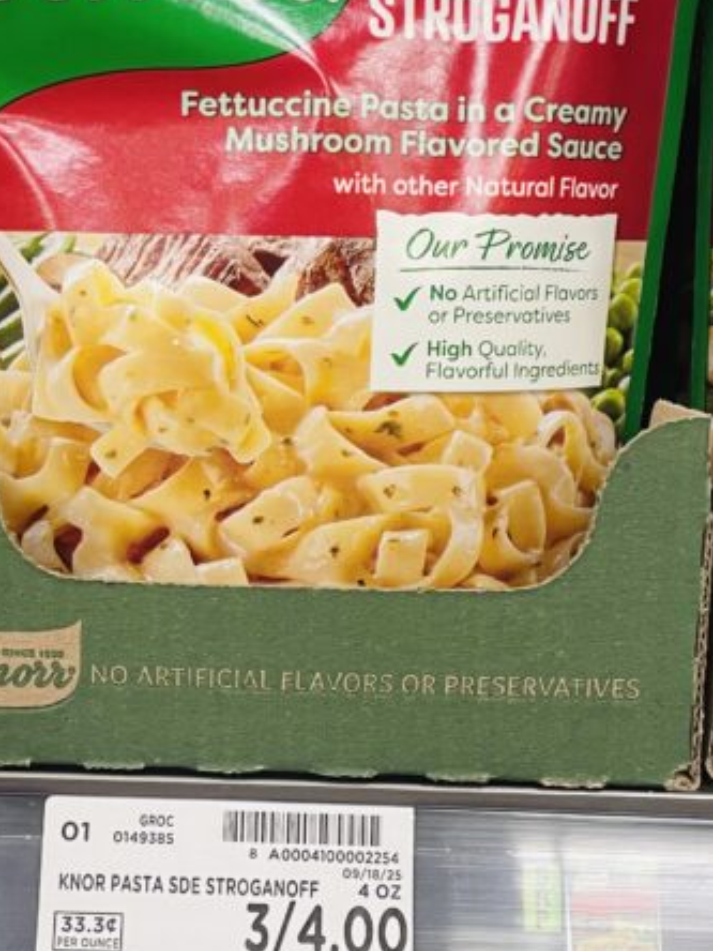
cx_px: 229
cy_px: 670
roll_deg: -0.8
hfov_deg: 24.3
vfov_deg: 31.8
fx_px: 1648
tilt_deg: -15.1
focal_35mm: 60
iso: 100
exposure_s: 1/65
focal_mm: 4.2
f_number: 1.6
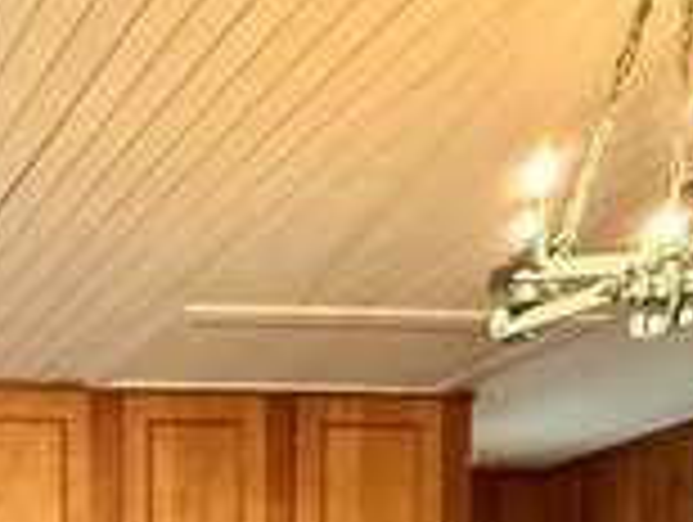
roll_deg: +0.5
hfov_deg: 25.6
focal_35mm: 58
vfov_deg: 20.5
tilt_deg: -1.1
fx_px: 1163
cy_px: 846
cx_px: -322
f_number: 2.2
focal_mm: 2.22
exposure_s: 1/60
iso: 800
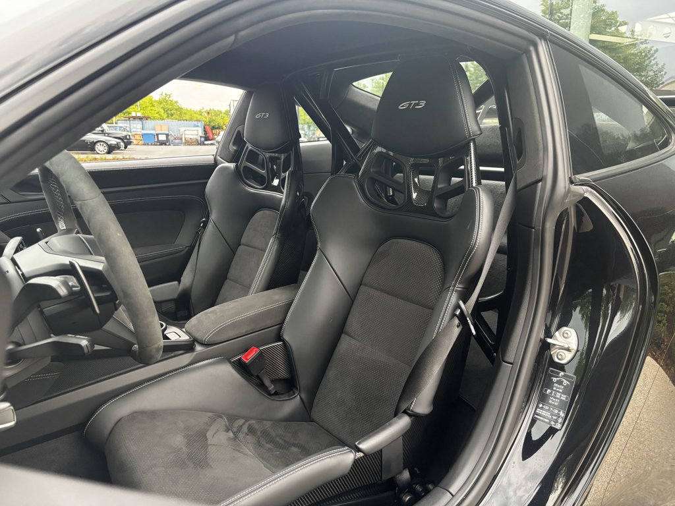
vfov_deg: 53.1
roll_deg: -1.0
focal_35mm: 26
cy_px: 253
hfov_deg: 67.3
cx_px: 338
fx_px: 507
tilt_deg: -11.5
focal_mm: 5.96
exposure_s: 1/60
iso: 320
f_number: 1.6
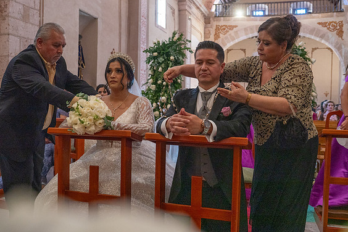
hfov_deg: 53.1
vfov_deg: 36.9
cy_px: 117
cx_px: 170
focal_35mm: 36
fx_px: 348
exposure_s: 1/100
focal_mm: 35
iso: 2500
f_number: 5
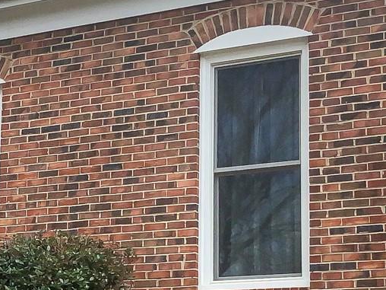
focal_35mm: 117
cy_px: 242
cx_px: -67
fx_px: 1305
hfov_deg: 16.2
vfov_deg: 12.6
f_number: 1.8
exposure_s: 1/929
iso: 16
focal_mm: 3
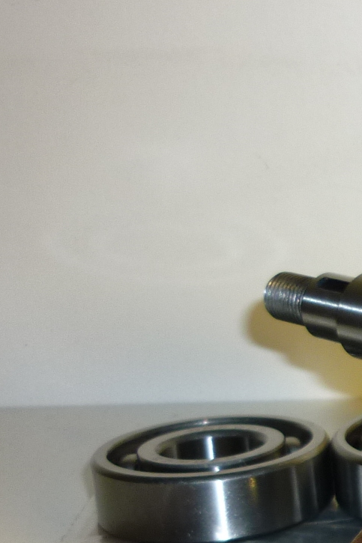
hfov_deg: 12.5
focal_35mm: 97
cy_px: 458
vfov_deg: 20.7
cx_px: 711
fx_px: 1464
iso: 100
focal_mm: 5.5
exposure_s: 1/30
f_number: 2.8
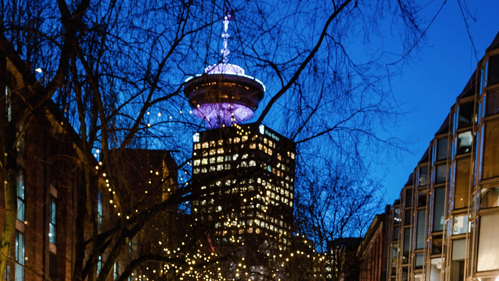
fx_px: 675
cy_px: 409
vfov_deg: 20.4
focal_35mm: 51
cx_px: 277
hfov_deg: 40.5
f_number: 5.6
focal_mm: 28
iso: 500
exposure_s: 1/1.25
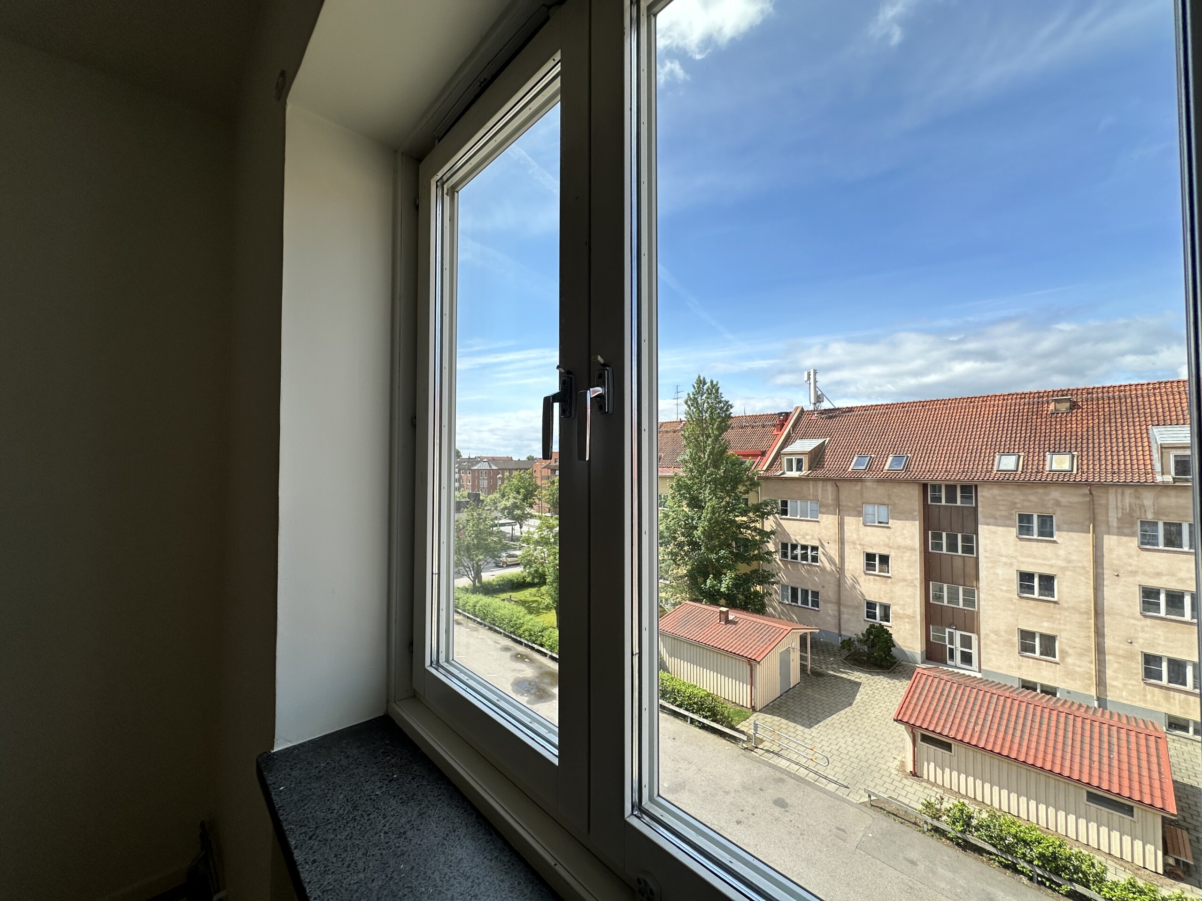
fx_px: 486
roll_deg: -1.1
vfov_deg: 85.7
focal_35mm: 14
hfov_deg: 102.1
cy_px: 450
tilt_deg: +1.4
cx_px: 601
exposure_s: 1/818
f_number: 2.2
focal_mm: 2.22
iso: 40
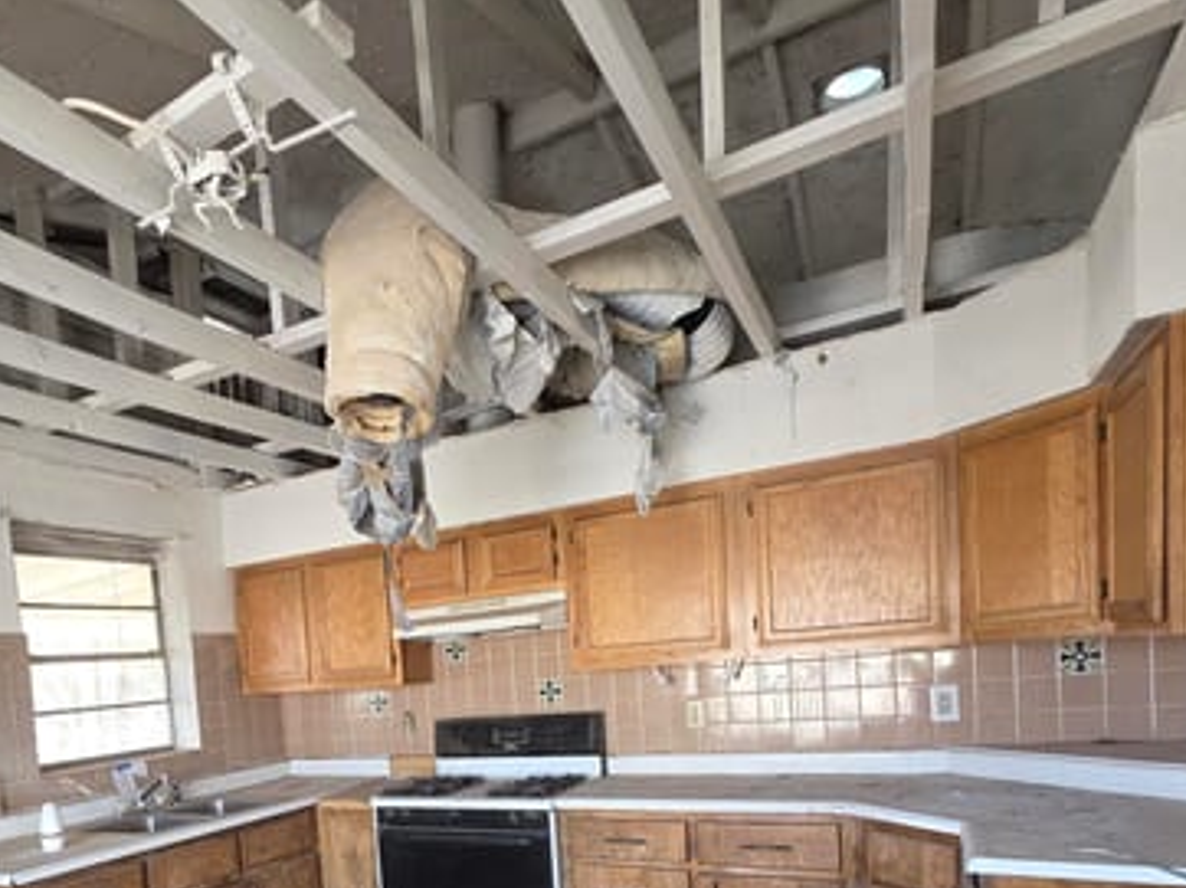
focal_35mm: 23
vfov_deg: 53.4
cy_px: 754
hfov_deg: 71.5
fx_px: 787
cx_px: 383
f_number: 1.9
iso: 80
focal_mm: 2.2
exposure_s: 1/60
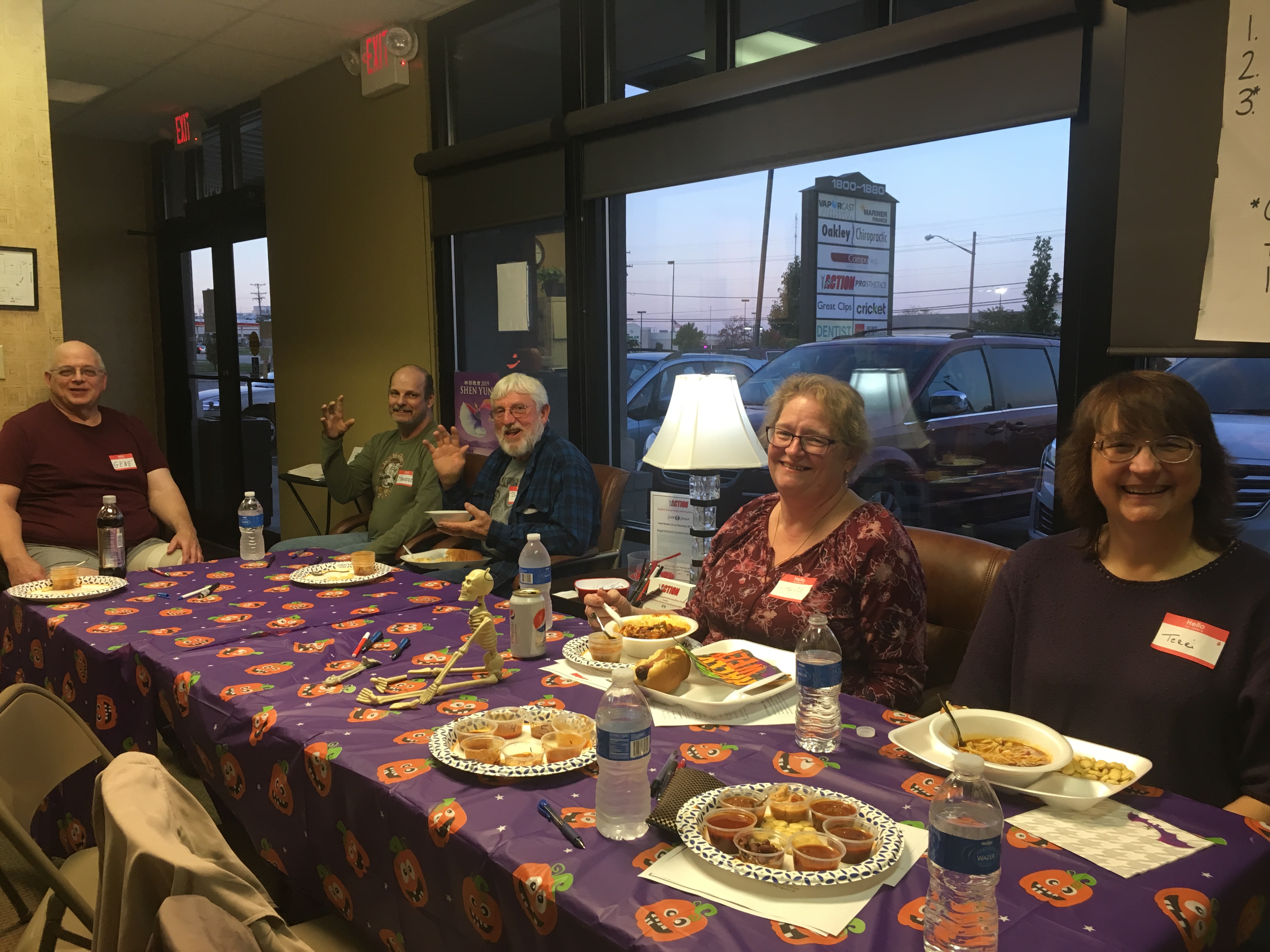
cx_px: 635
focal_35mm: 29
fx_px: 1064
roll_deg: +0.0
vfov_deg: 48.2
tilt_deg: -7.8
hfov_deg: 61.7
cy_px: 476
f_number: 2.2
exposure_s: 1/30
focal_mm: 4.15
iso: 64
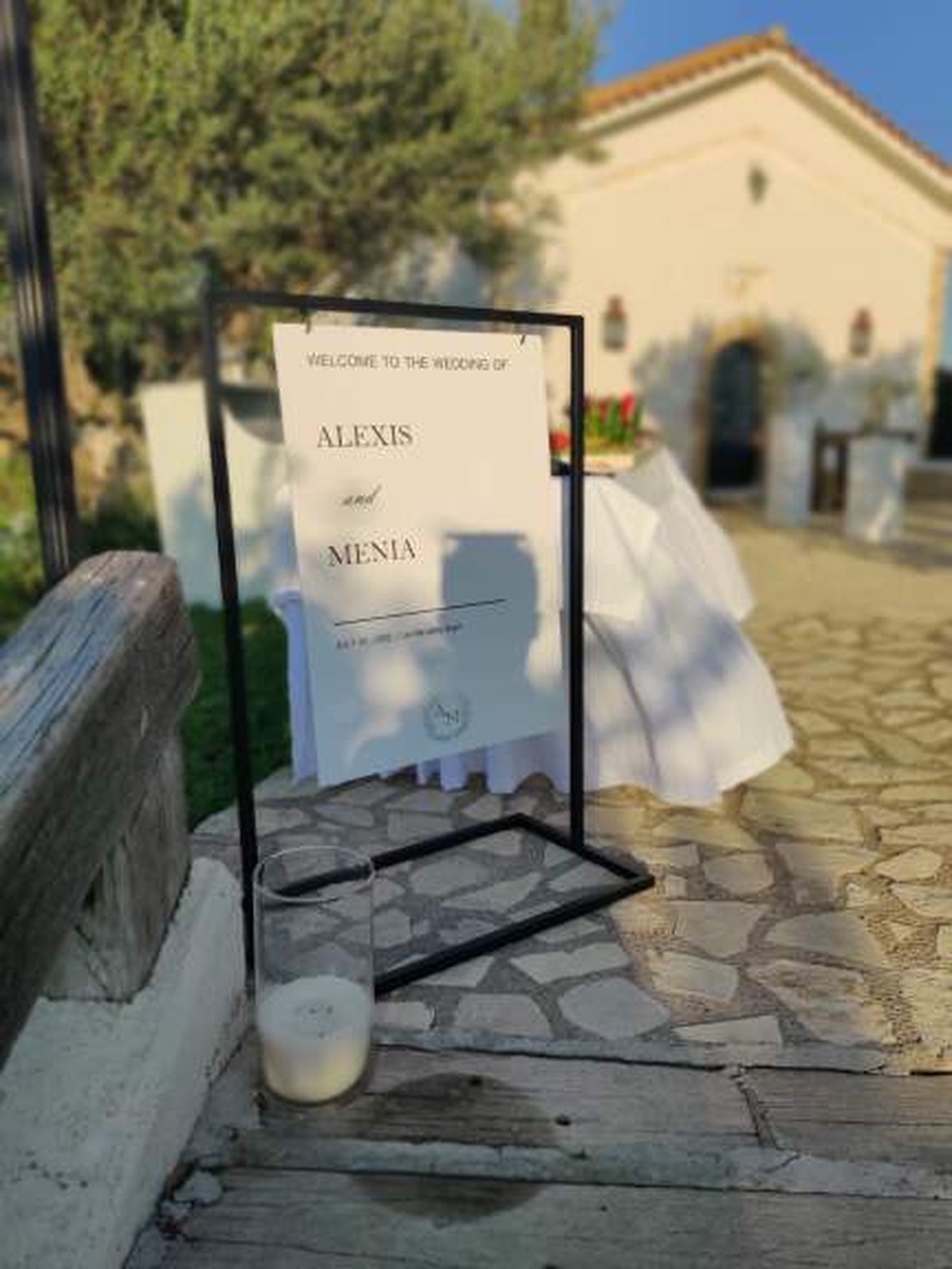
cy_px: 634
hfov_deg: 51.4
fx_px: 990
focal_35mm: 27
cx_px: 476
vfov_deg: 65.3
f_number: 1.75
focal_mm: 4.75
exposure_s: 1/2699
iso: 125
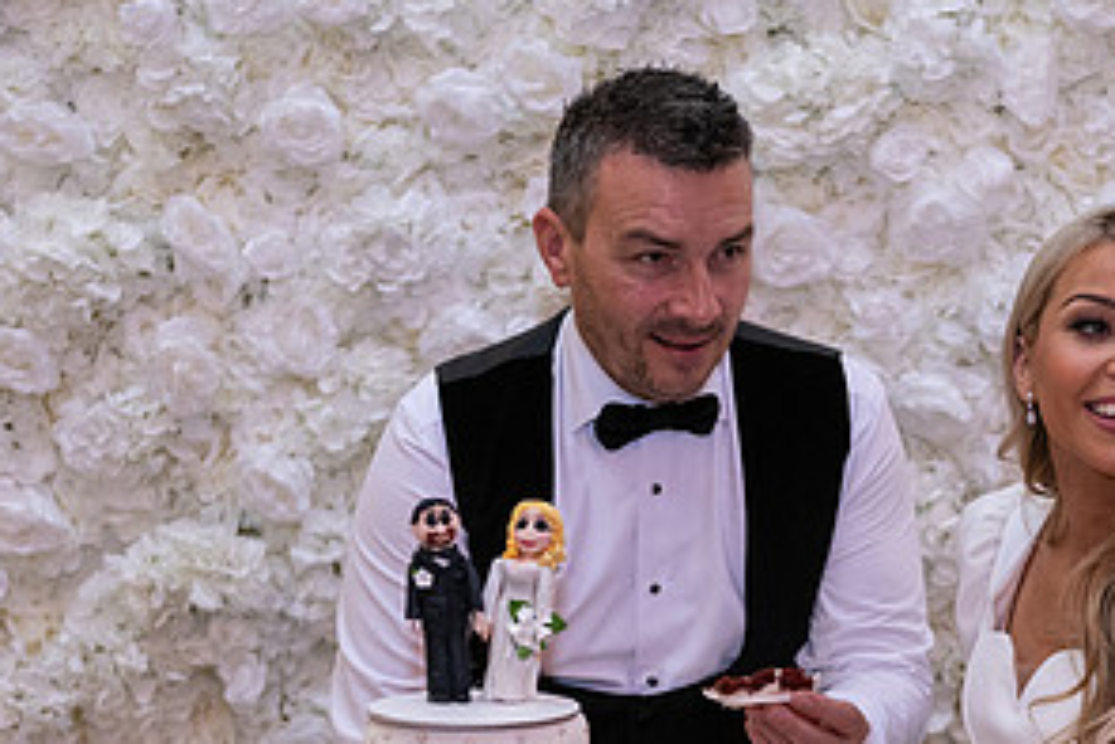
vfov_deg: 12.6
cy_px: 667
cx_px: 752
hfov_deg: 18.9
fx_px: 3346
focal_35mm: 108
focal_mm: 55
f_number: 3.5
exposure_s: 1/160
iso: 800
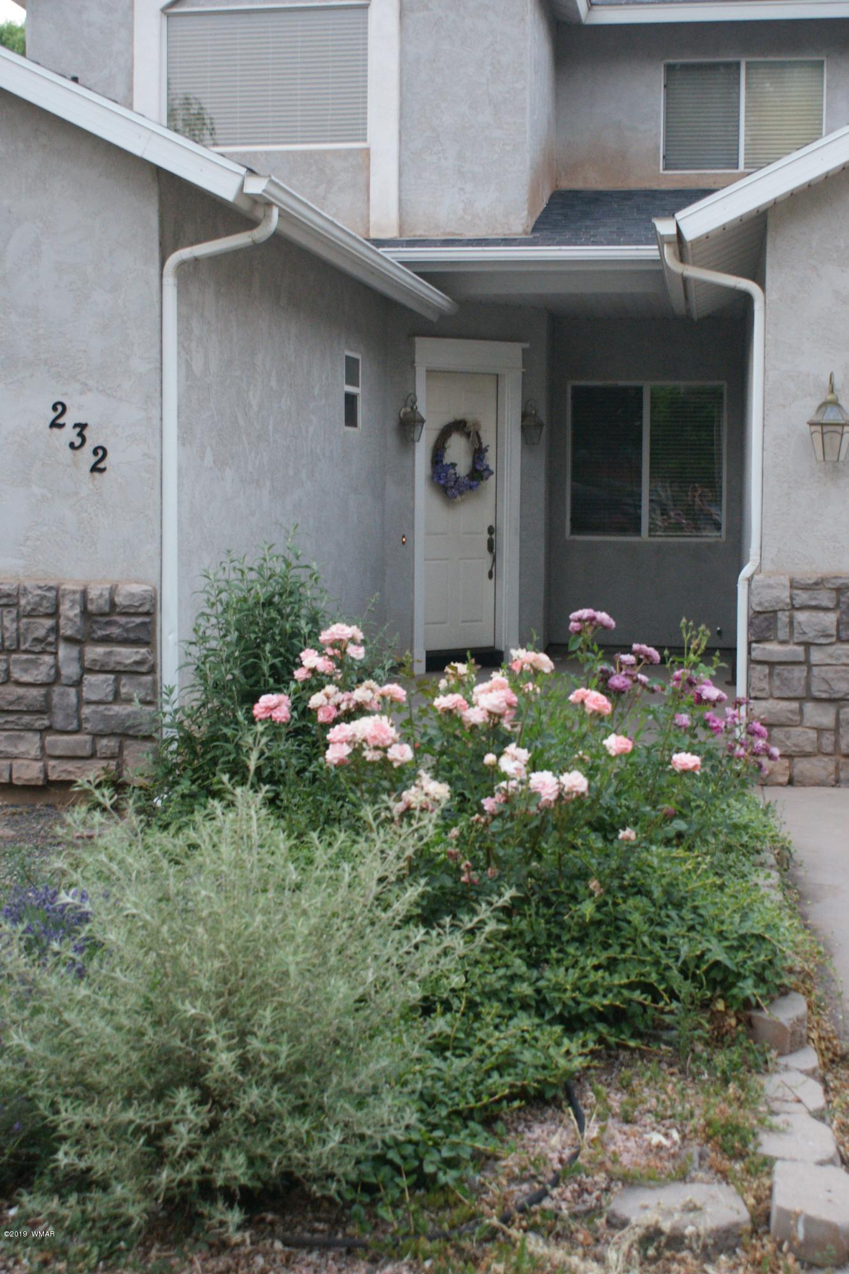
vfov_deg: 46.4
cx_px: 424
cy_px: 637
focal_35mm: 42
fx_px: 1486
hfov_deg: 31.9
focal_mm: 28
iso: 800
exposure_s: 1/13
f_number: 5
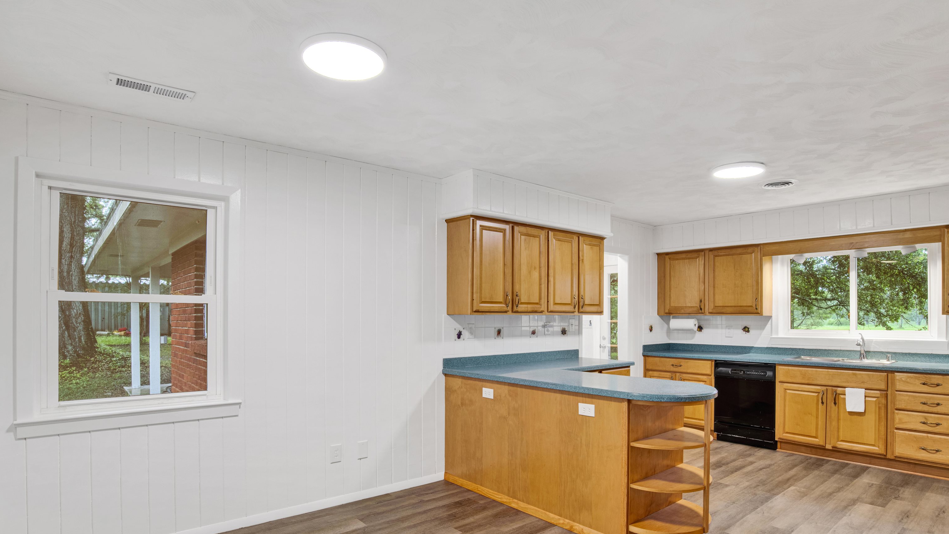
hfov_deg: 89.6
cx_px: 476
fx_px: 478
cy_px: 316
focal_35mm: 19
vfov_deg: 58.0
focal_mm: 18
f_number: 11
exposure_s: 1/1.25
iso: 200
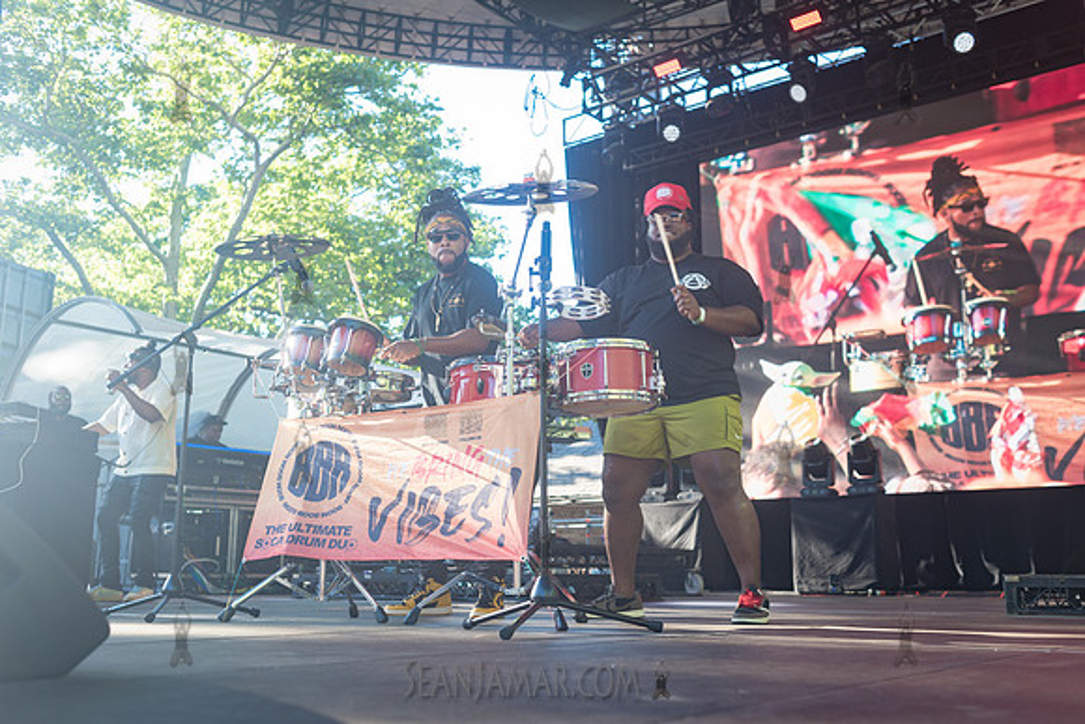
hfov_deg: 54.4
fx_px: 1055
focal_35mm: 35
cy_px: 362
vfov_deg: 37.9
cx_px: 542
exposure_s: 1/160
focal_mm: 35
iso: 250
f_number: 3.5
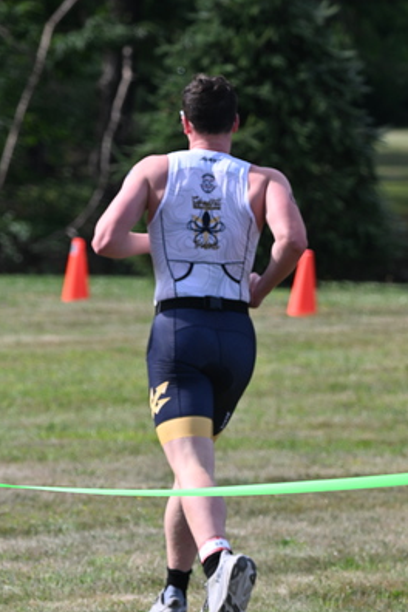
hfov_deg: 3.0
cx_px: 256
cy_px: 362
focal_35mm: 458
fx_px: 7785
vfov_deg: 4.5
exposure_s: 1/500
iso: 500
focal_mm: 330
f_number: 9.5
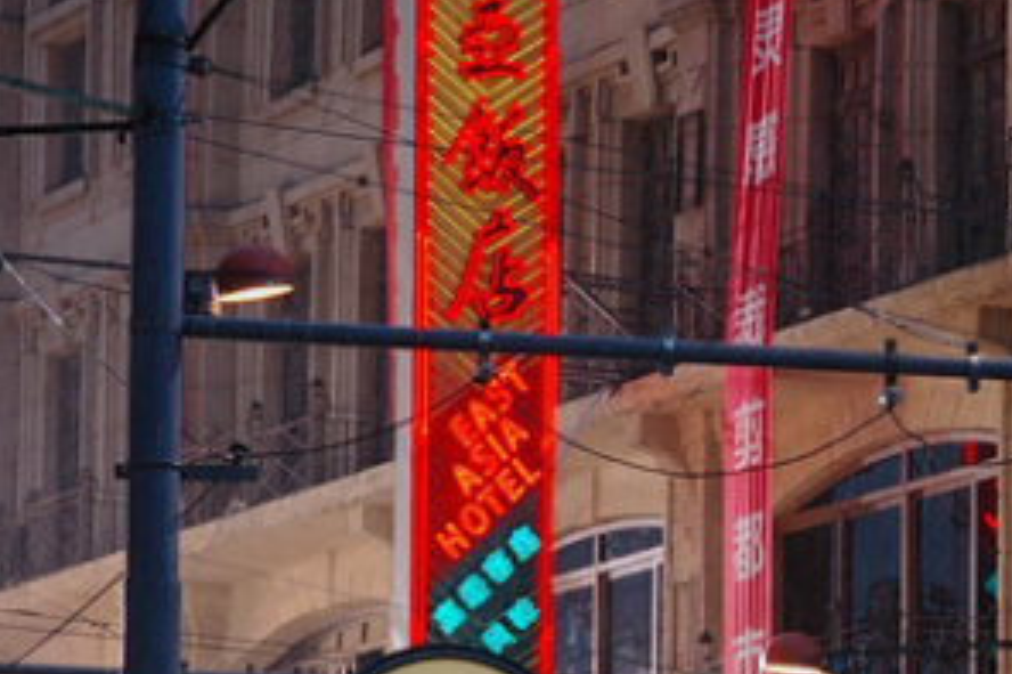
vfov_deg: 5.9
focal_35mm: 230
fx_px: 6462
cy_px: 826
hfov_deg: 8.8
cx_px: 1251
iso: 320
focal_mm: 26
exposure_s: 1/80
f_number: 3.5
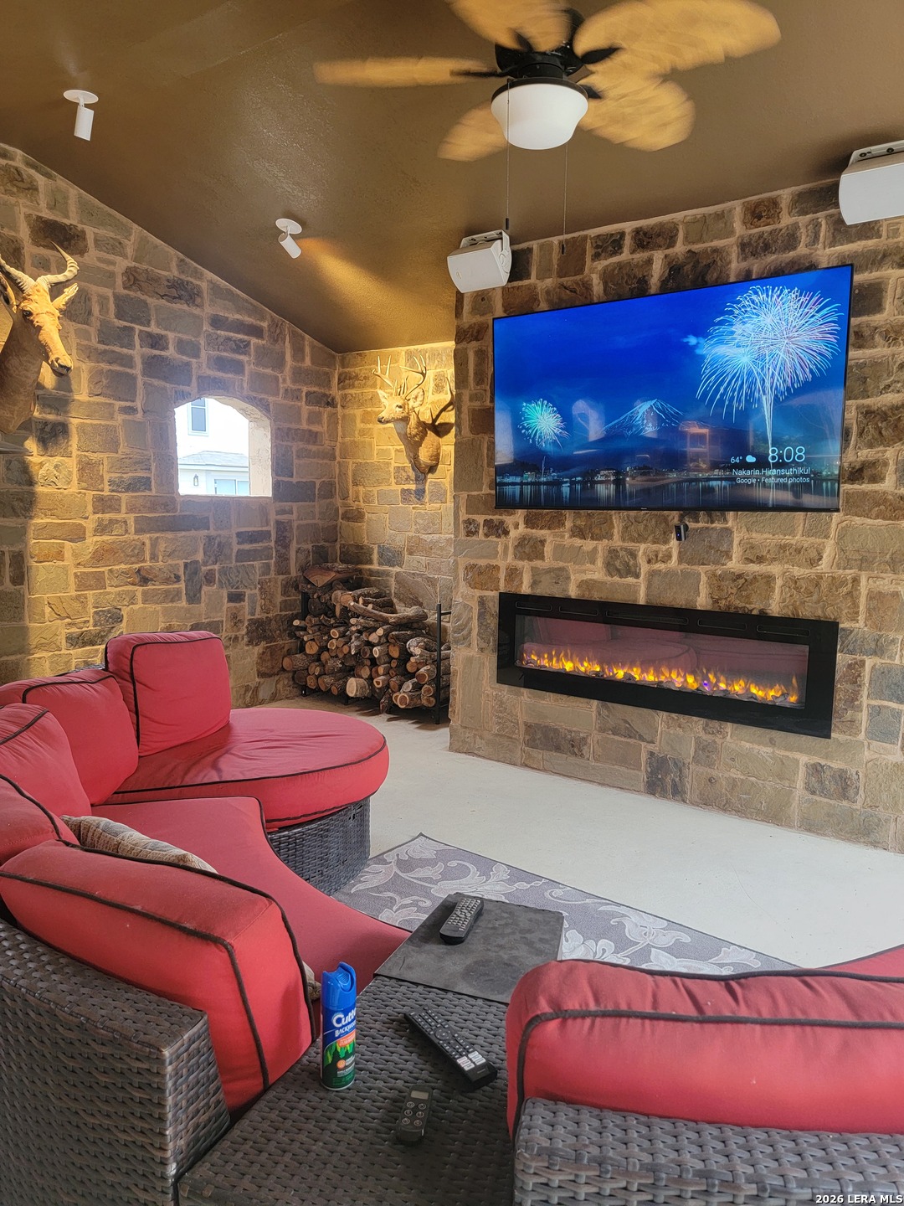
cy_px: 603
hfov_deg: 56.8
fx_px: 836
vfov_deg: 71.6
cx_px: 452
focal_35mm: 24
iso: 200
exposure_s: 1/40
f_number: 1.8
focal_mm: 6.7
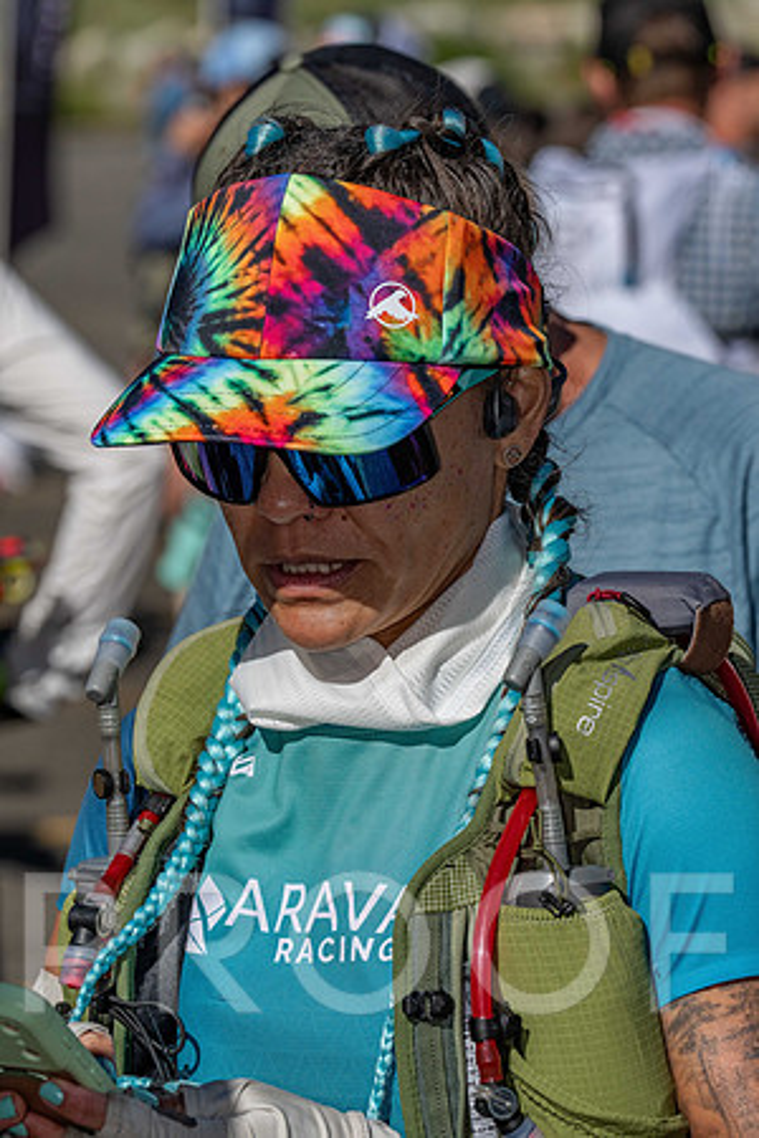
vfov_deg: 10.3
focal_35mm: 200
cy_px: 569
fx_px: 6325
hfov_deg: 6.9
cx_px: 380
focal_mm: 200
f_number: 10
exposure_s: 1/3200
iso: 640
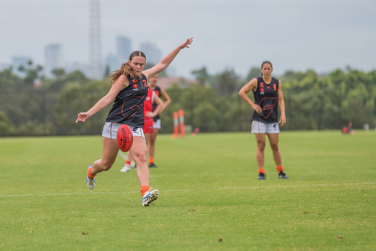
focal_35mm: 389
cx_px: 167
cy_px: 111
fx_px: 4068
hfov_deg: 5.3
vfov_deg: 3.5
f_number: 7.1
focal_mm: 350
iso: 500
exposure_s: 1/1250
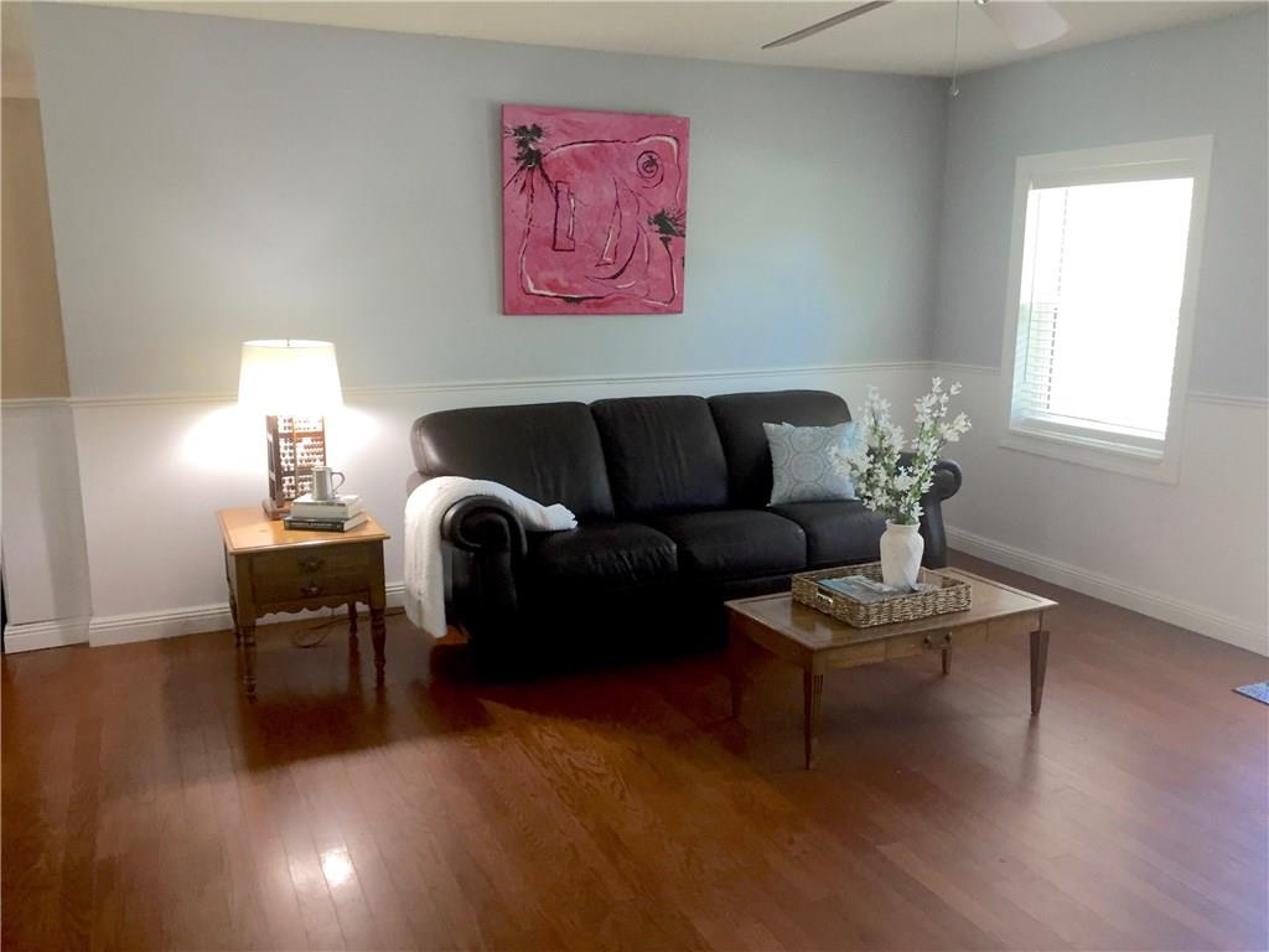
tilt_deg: -12.2
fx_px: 1063
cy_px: 476
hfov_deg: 61.7
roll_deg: -0.1
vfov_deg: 48.2
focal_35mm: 29
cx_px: 634
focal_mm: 4.15
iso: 100
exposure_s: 1/30
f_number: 2.2
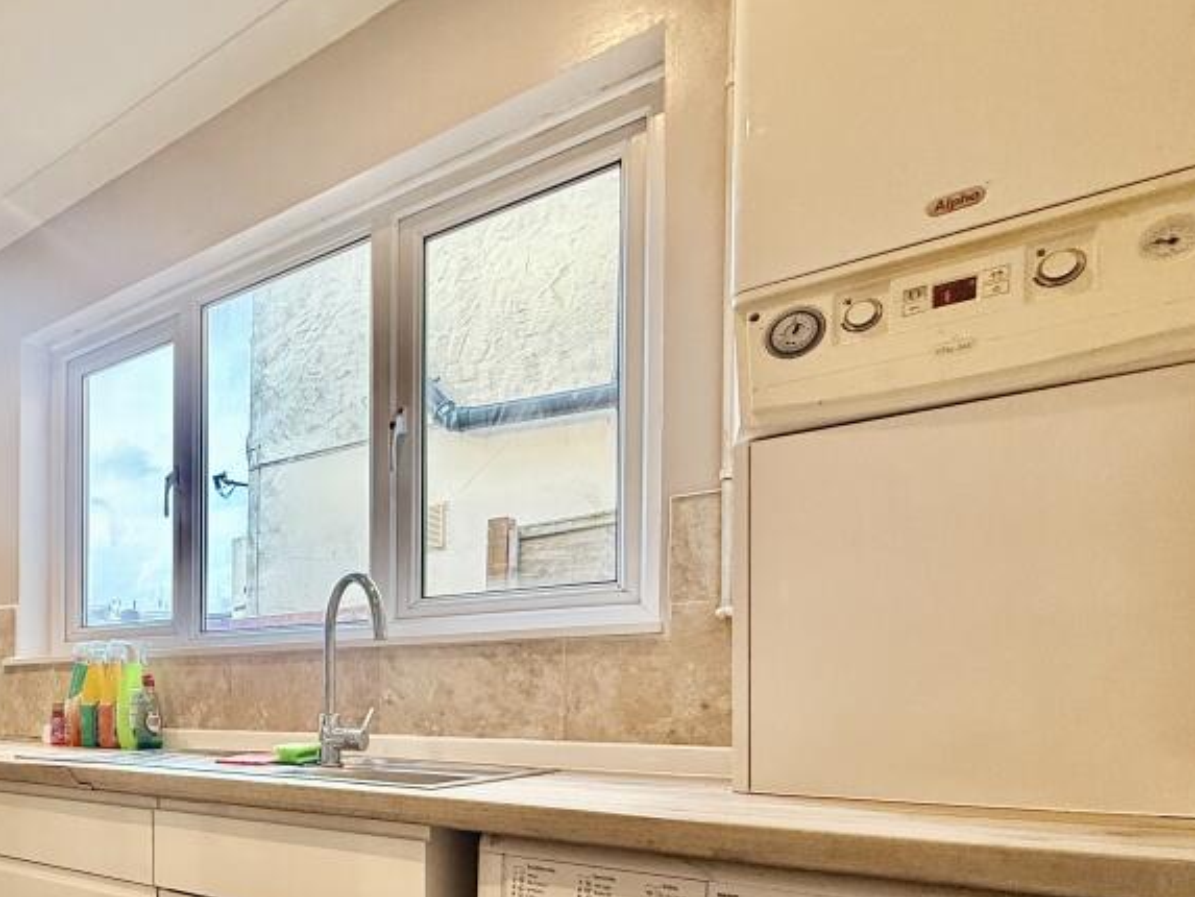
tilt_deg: +0.3
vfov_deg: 51.6
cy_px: 713
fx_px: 863
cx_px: 154
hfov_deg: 60.5
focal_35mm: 25
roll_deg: -0.6
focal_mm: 2.22
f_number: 2.2
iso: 100
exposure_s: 1/100
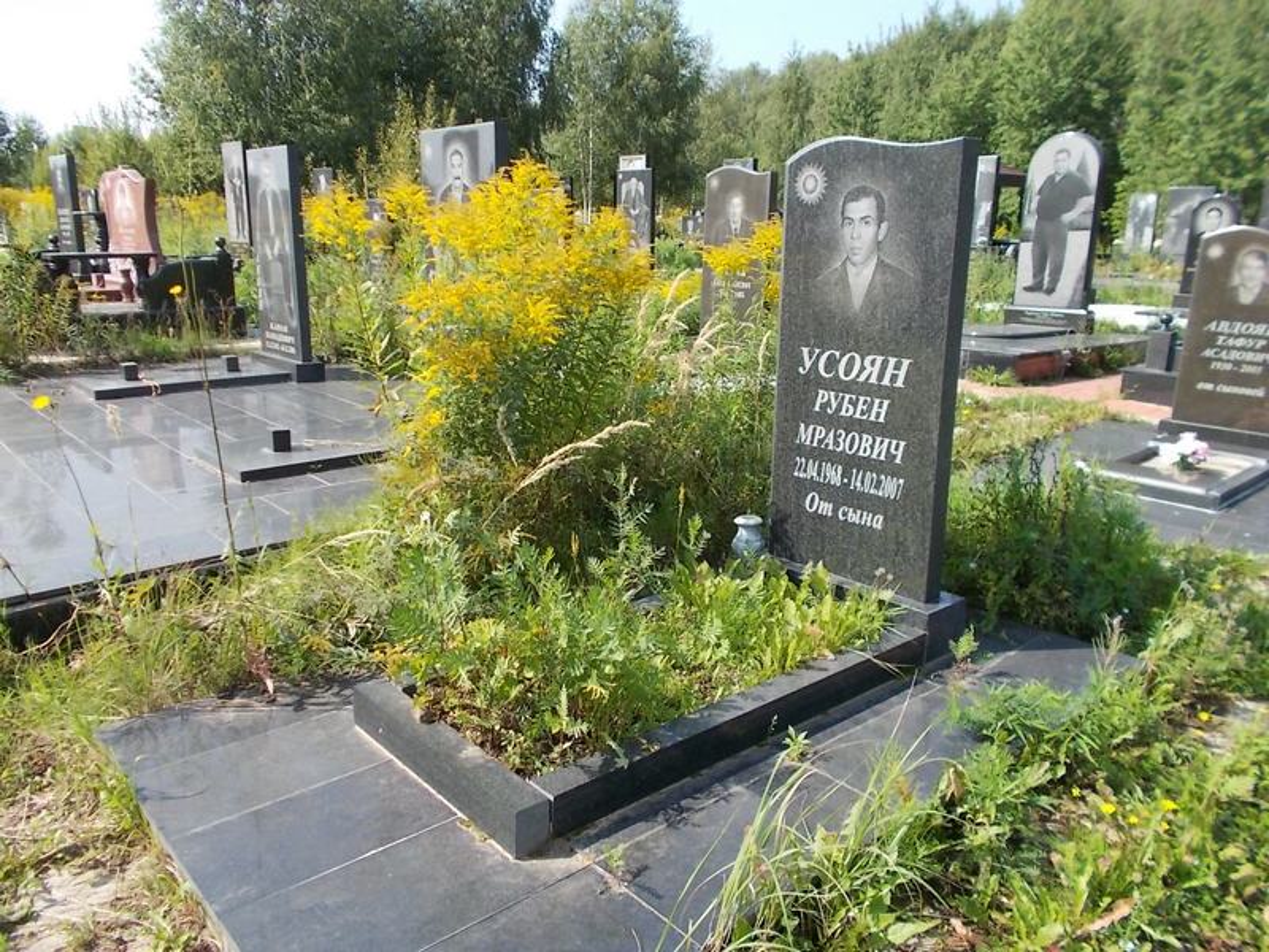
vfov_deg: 53.1
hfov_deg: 67.3
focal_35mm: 26
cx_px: 634
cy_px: 476
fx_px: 953
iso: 80
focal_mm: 4.6
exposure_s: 1/400
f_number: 3.2
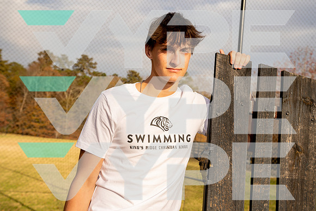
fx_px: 509
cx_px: 158
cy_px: 106
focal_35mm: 58
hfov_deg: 34.5
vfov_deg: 23.4
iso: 125
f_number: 8
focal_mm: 58
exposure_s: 1/250
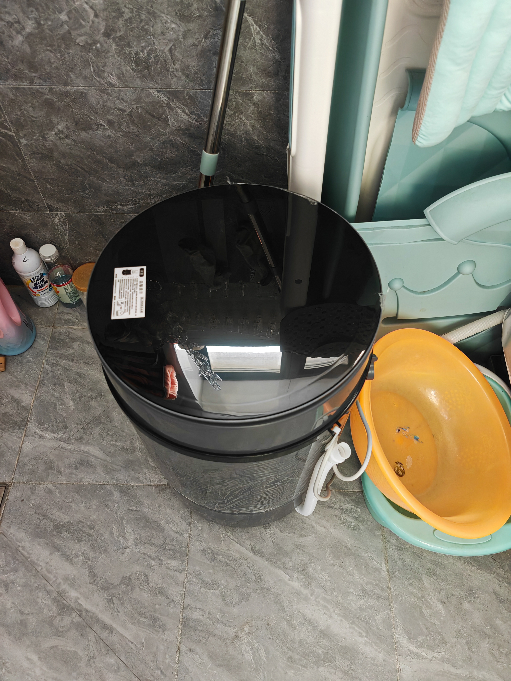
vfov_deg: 65.3
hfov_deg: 51.4
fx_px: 531
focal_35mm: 27
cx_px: 256
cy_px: 340
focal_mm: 7.62
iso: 1000
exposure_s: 1/50
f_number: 1.6
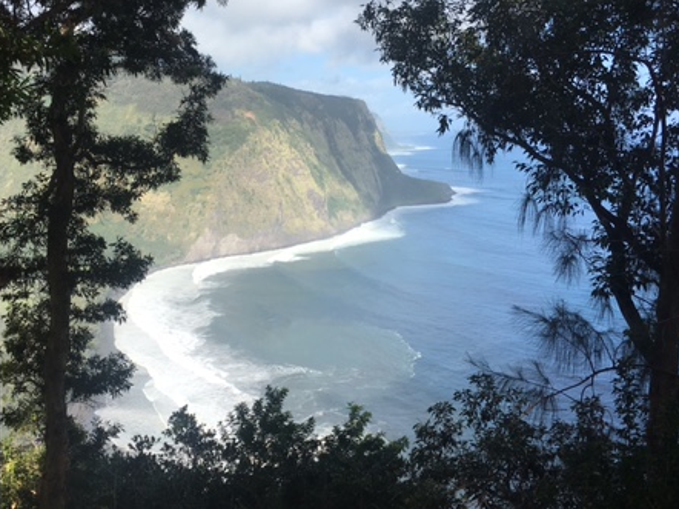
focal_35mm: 42
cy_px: 215
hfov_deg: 44.7
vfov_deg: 34.3
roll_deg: +0.9
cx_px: 292
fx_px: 823
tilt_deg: -5.9
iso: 25
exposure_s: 1/1399
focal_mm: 4.15
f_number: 2.2
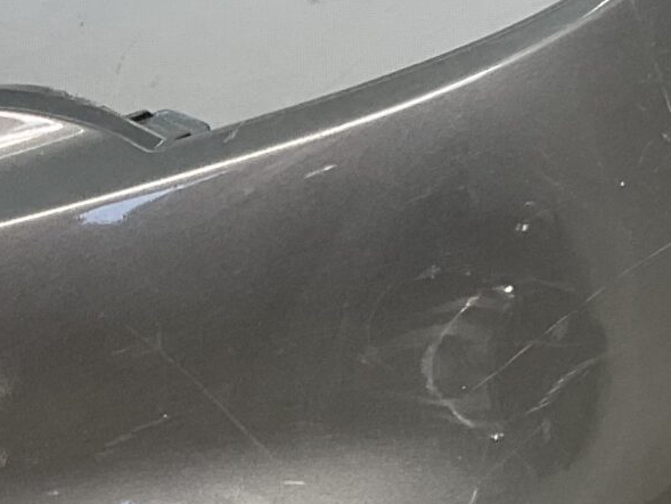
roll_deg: +5.5
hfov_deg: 15.2
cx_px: -79
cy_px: 475
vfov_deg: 11.7
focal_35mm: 126
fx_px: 2443
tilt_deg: -14.6
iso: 16
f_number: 1.8
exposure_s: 1/206
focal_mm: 3
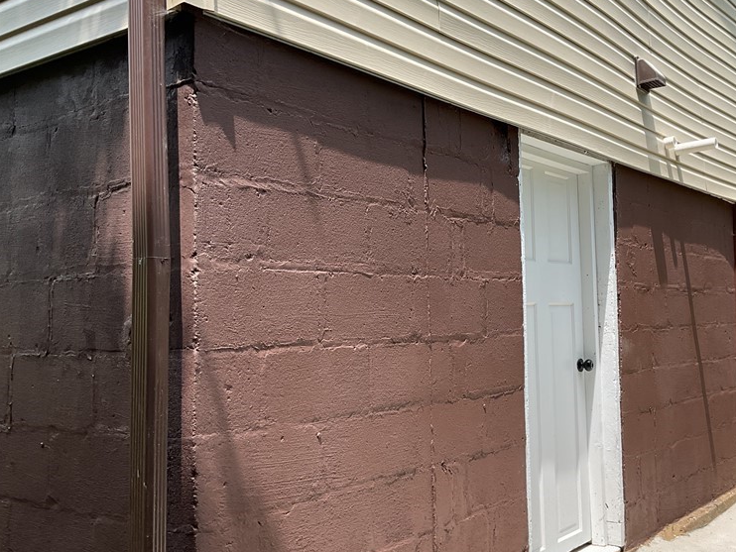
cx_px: 503
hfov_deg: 45.9
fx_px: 851
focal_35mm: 40
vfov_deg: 36.0
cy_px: 275
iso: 16
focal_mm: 3
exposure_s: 1/749
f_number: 1.8
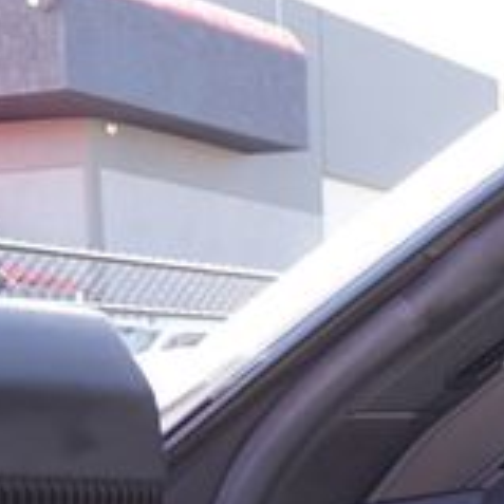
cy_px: 583
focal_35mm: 82
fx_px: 1351
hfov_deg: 17.0
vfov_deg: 20.0
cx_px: 938
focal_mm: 16
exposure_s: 1/60
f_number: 4
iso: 100
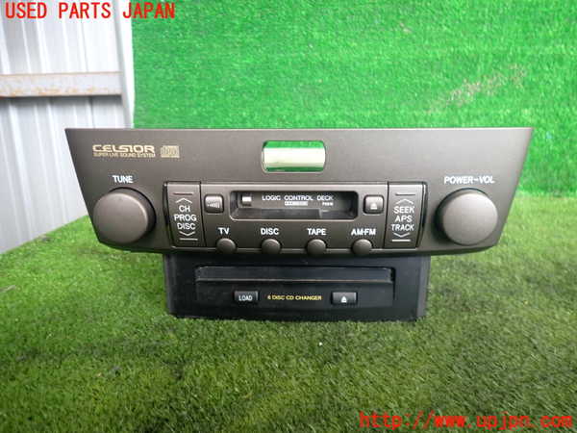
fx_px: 417
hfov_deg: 69.4
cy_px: 216
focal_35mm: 25
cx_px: 288
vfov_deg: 54.9
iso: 200
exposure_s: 1/40
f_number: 2
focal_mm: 4.5
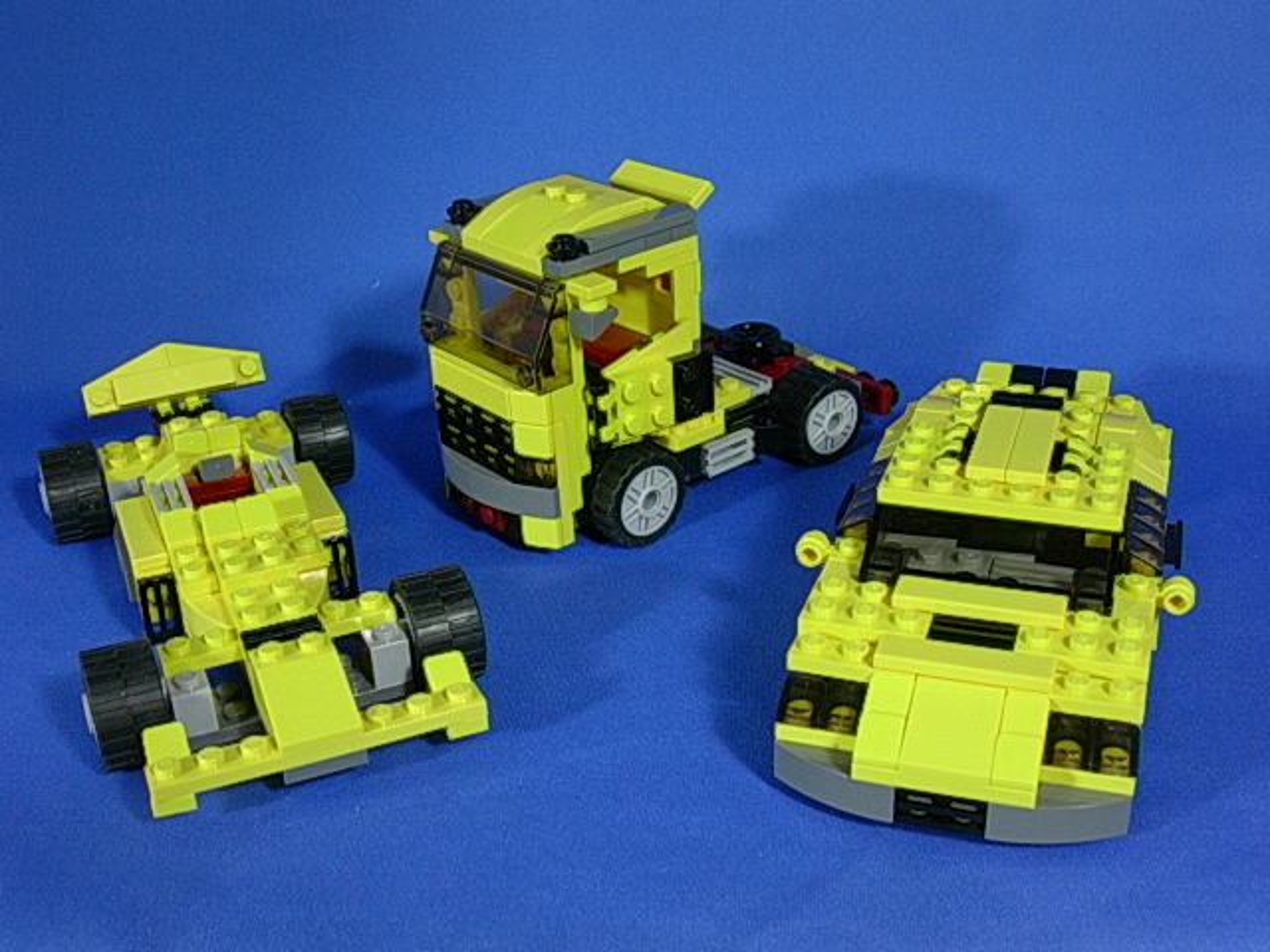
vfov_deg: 35.1
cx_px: 635
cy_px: 476
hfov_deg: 45.8
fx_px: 1504
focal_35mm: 41
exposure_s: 1/11.9
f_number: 2.8
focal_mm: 6.2
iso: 70
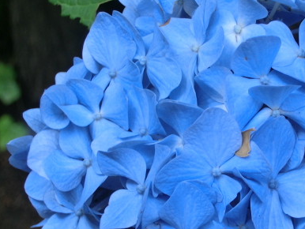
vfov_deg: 9.3
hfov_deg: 12.4
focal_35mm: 159
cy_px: 156
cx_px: 222
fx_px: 1402
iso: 100
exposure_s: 1/200
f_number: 5.3
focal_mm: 17.06
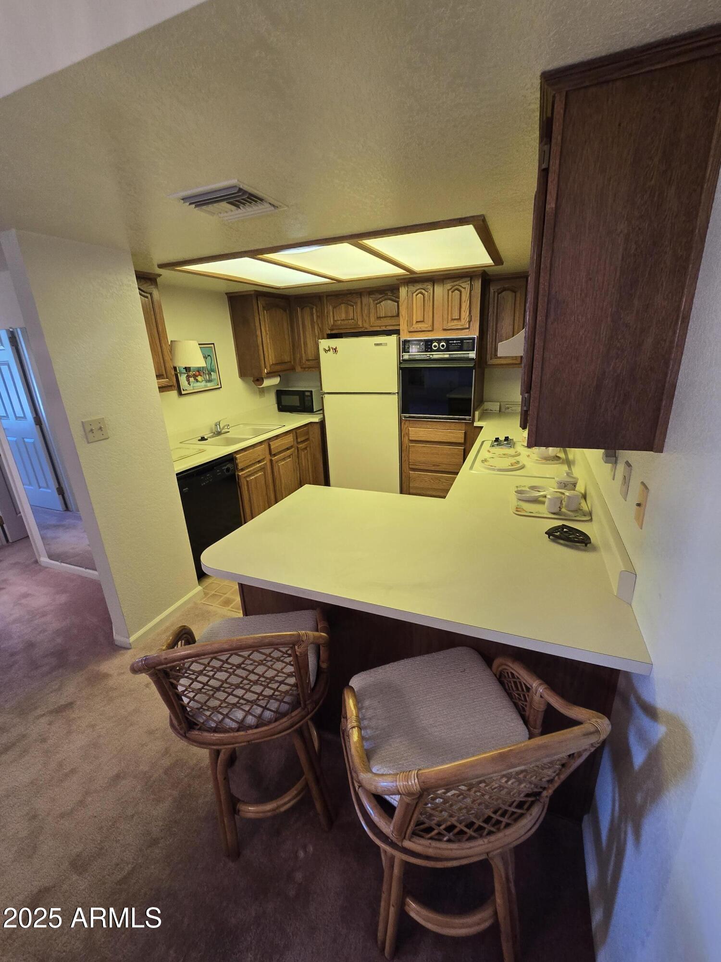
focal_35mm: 13
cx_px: 360
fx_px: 361
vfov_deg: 106.2
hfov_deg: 89.9
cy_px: 481
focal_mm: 2.2
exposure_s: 1/60
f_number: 2.2
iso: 200
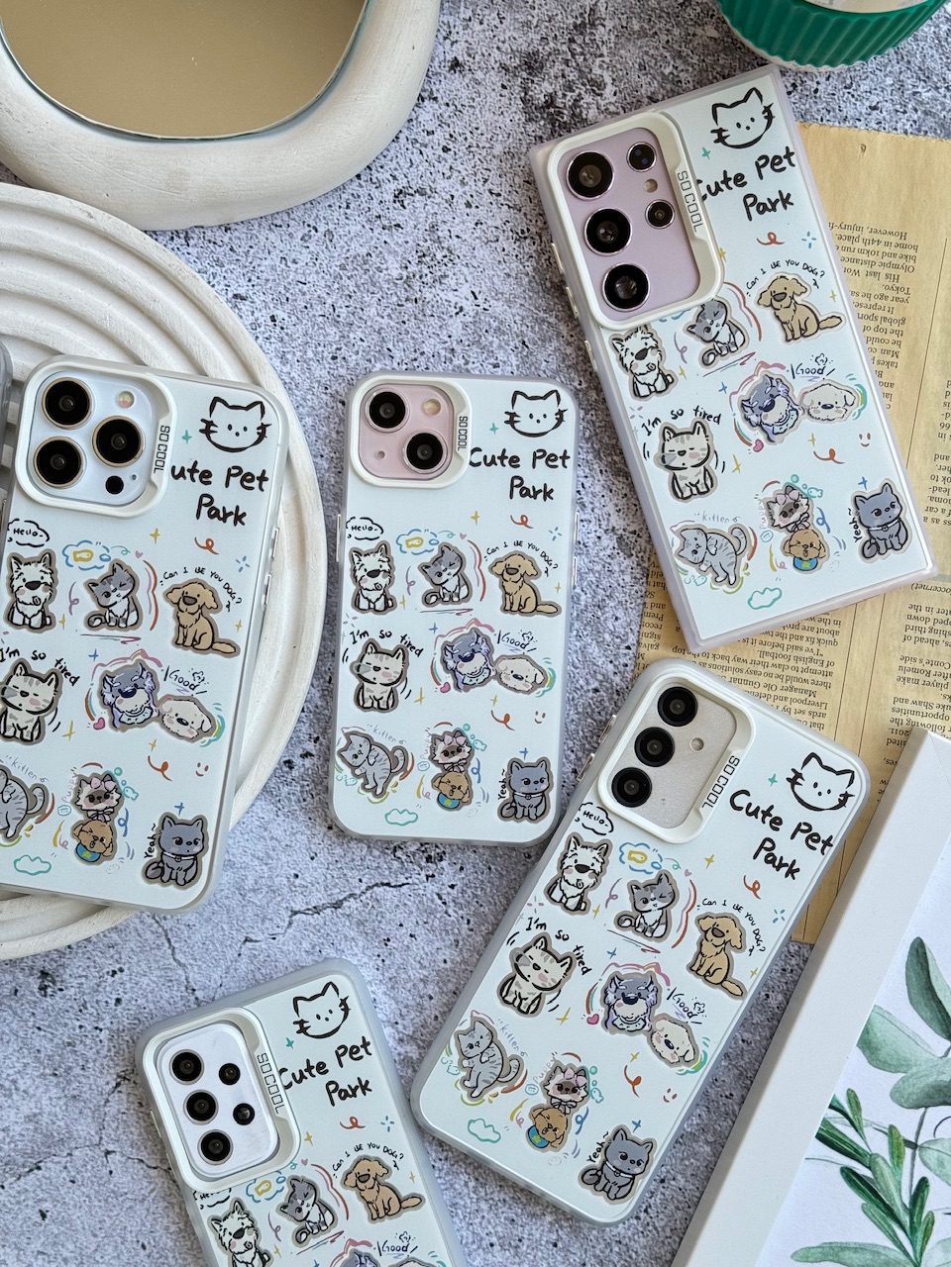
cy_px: 634
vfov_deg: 39.7
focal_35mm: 48
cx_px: 476
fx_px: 1758
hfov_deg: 30.3
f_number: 1.78
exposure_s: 1/442
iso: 64
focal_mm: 6.76
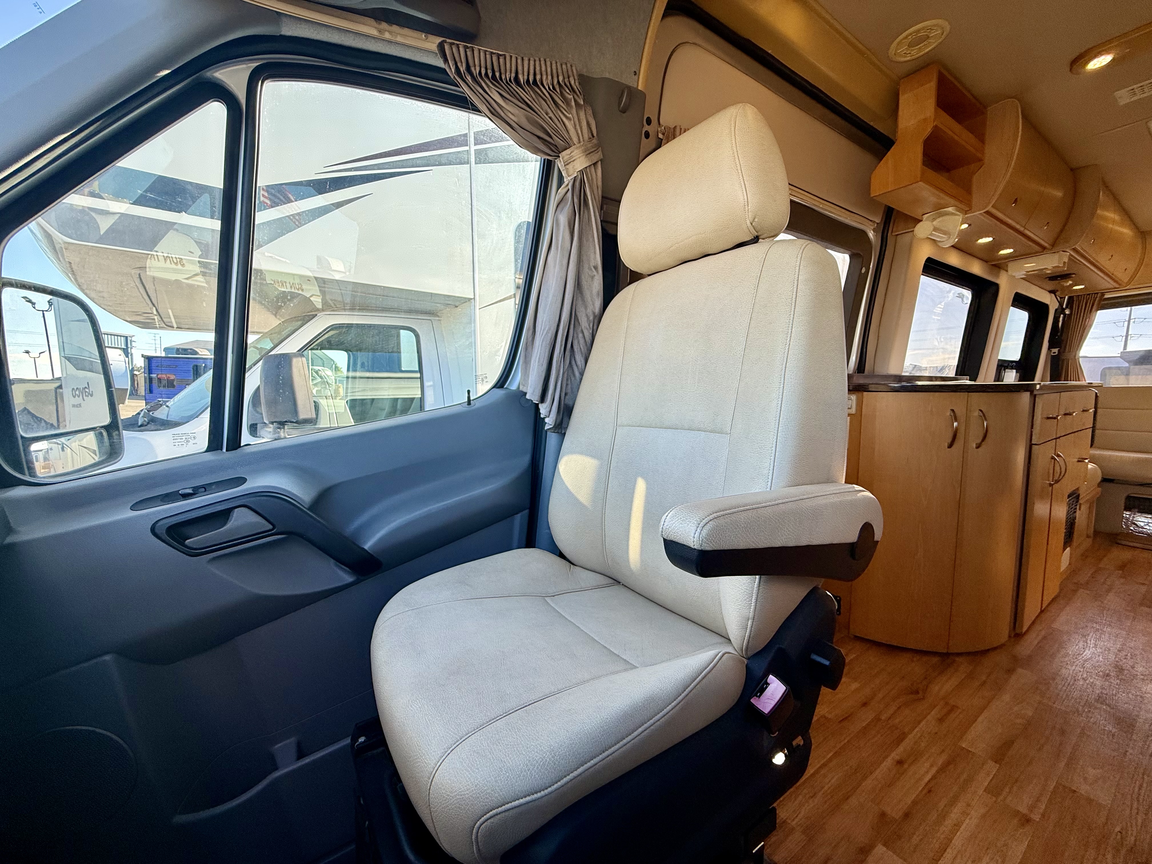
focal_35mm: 14
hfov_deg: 102.1
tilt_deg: -4.0
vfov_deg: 85.7
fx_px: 466
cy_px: 432
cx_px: 576
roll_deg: -1.7
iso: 64
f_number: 2.2
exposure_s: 1/164
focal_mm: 2.22
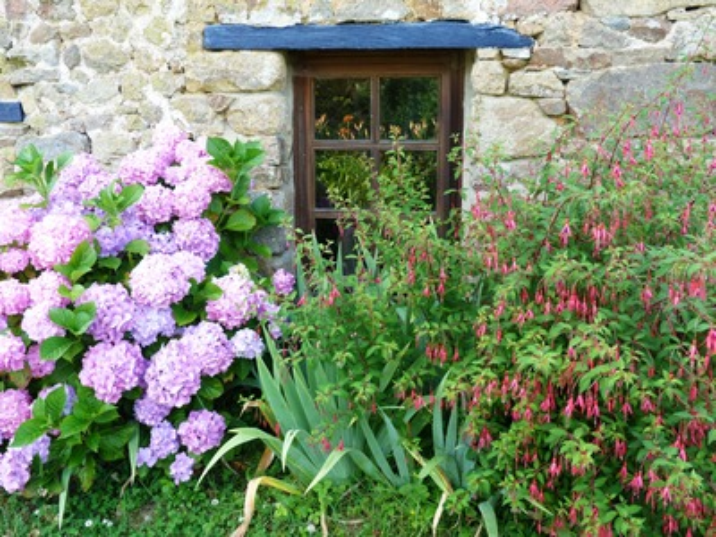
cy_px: 268
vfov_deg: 41.8
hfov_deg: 54.0
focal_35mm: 34
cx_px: 358
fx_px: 703
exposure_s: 1/60
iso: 80
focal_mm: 6.2
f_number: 3
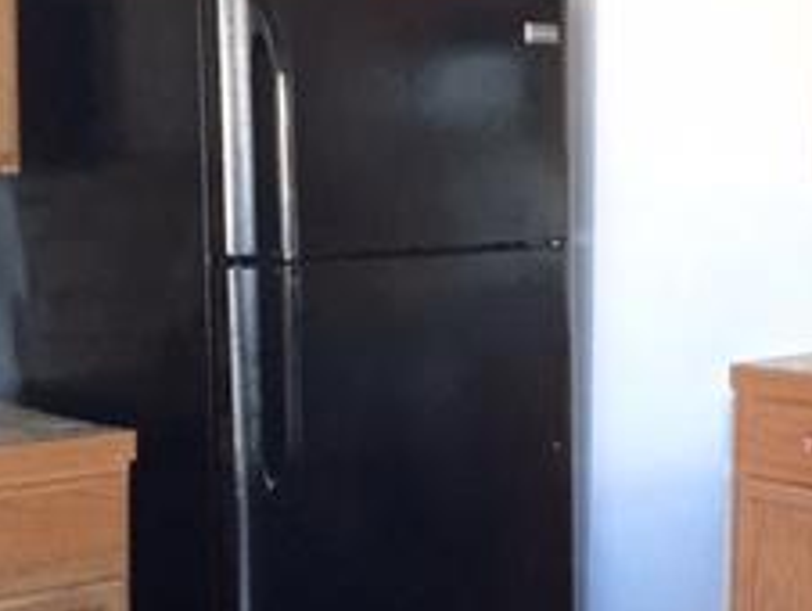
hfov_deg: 22.2
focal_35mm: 82
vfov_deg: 18.0
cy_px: 356
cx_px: 941
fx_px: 1926
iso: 50
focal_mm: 4.15
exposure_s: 1/30
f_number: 2.2
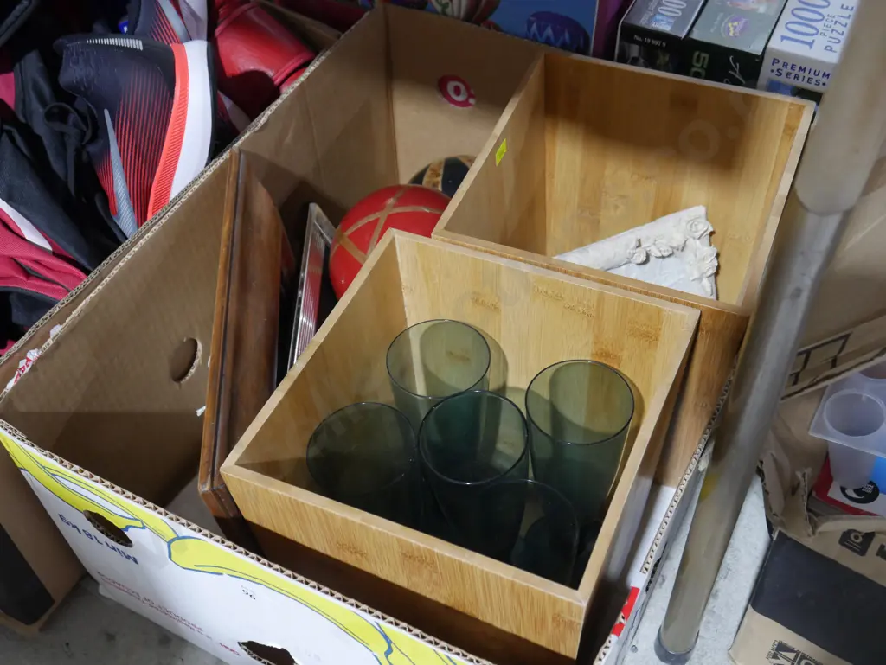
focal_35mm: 40
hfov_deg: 46.8
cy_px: 332
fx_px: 1024
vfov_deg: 36.0
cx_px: 443
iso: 1600
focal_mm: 20
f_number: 4.4
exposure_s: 1/60
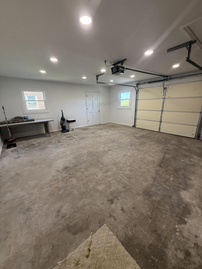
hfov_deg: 85.7
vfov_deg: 102.1
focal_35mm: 14
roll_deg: +1.1
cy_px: 134
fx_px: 109
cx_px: 101
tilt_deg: -16.0
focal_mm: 2.22
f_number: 2.2
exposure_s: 1/120
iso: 200
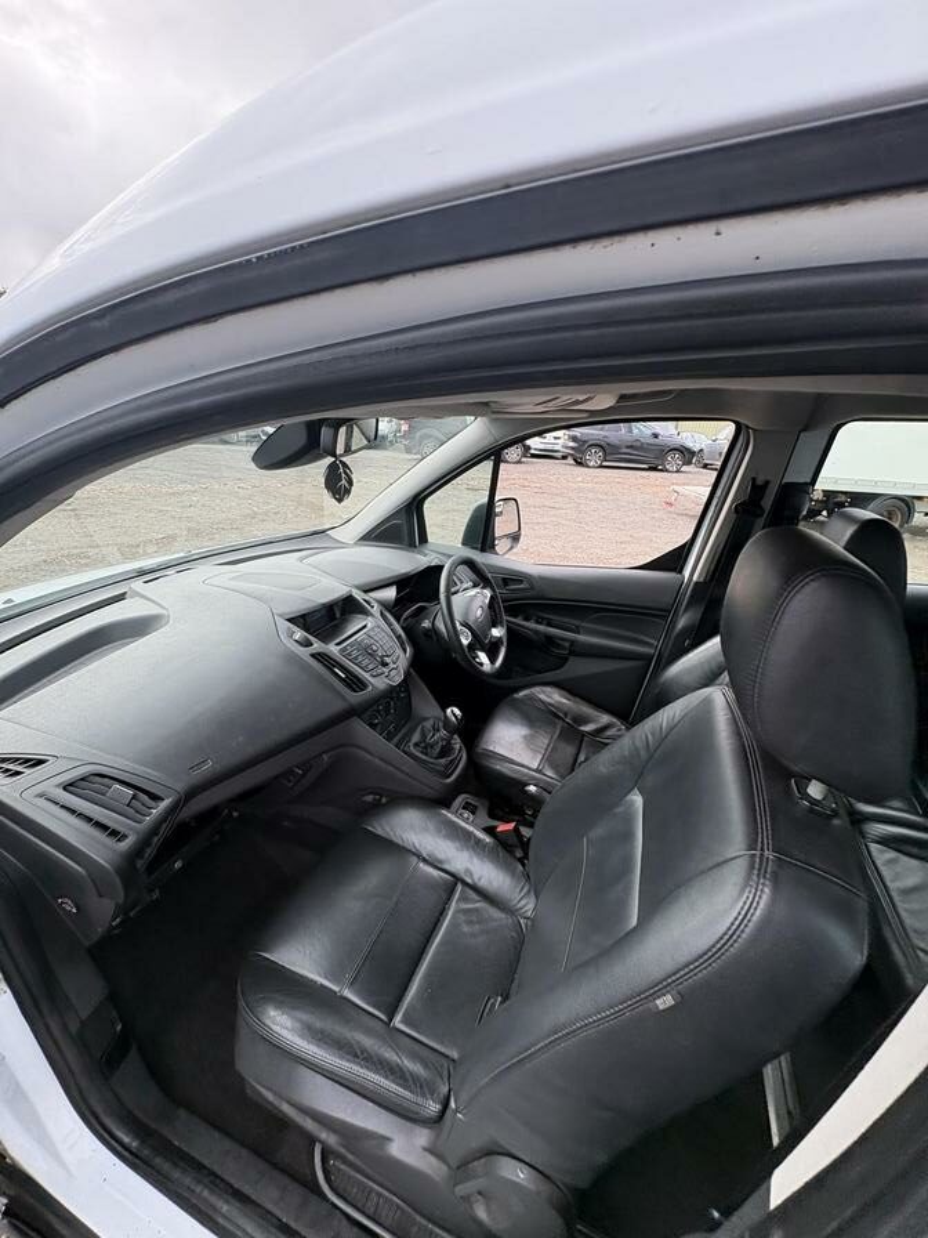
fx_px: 500
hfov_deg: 85.7
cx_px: 464
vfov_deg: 102.1
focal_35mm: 14
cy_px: 619
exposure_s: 1/218
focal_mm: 2.22
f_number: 2.2
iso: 64
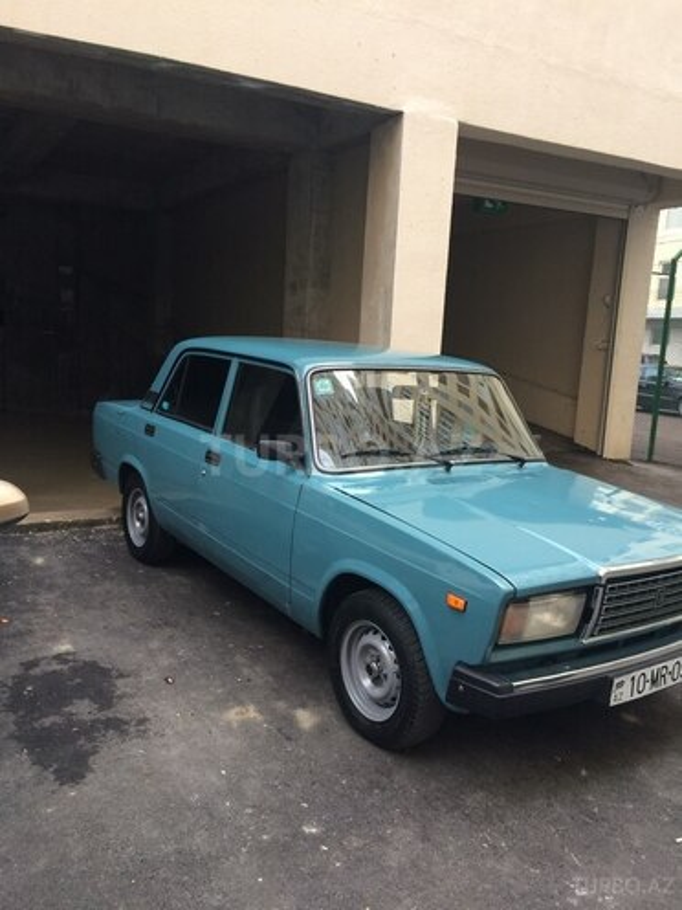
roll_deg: -2.6
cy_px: 455
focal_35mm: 29
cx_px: 341
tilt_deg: -10.9
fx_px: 762
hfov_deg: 48.2
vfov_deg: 61.7
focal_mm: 4.15
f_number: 2.2
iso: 40
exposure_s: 1/33
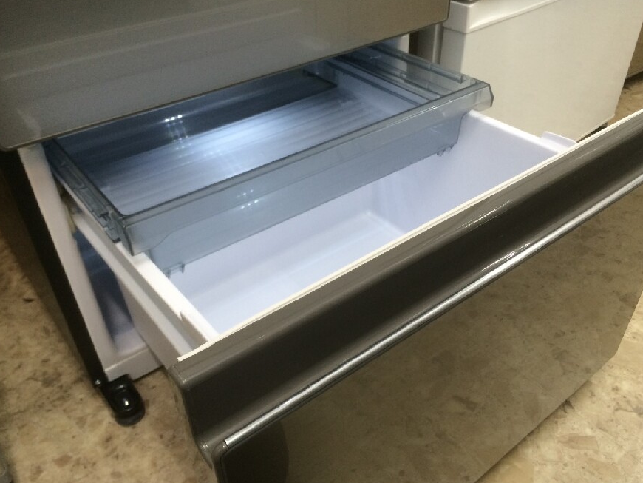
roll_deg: +1.6
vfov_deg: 46.8
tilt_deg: -39.3
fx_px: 557
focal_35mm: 30
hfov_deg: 59.9
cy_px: 246
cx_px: 326
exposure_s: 1/30
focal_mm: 4.15
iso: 64
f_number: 2.2
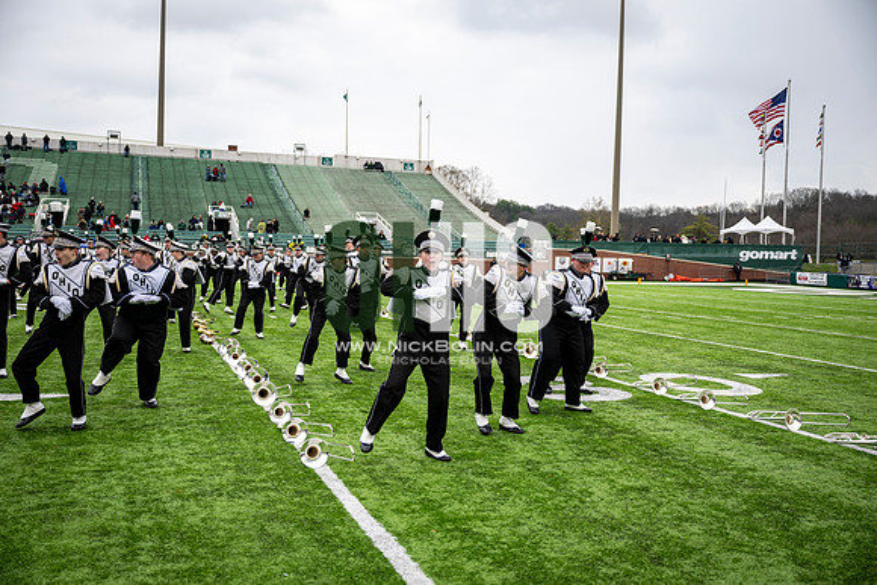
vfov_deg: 38.4
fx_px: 841
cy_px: 292
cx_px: 438
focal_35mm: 34
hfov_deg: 55.1
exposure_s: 1/500
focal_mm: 34.5
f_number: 2.8
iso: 100
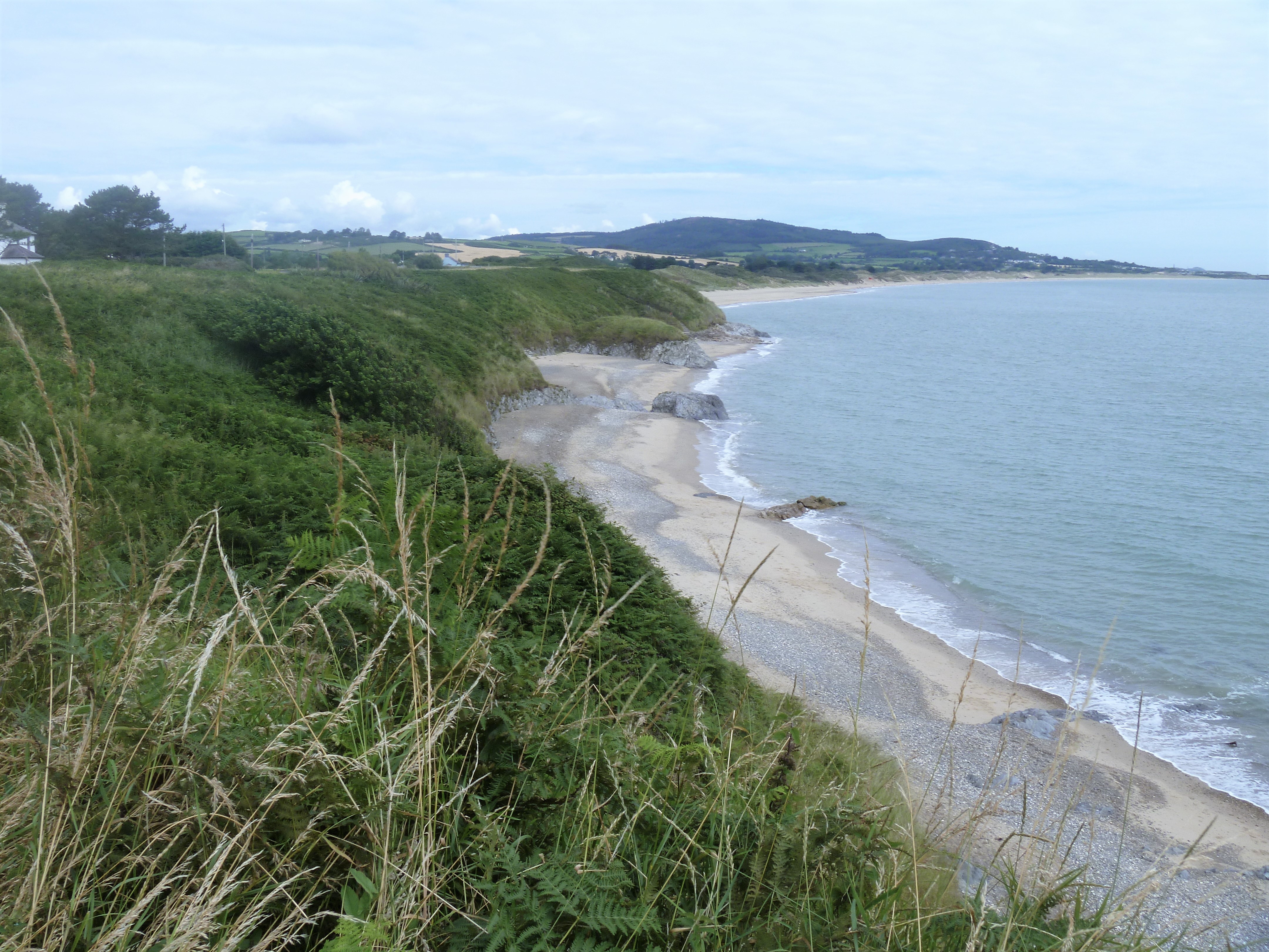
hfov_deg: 52.6
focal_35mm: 35
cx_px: 634
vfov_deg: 40.7
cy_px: 476
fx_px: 1283
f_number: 5.6
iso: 80
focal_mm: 6.3
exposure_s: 1/200
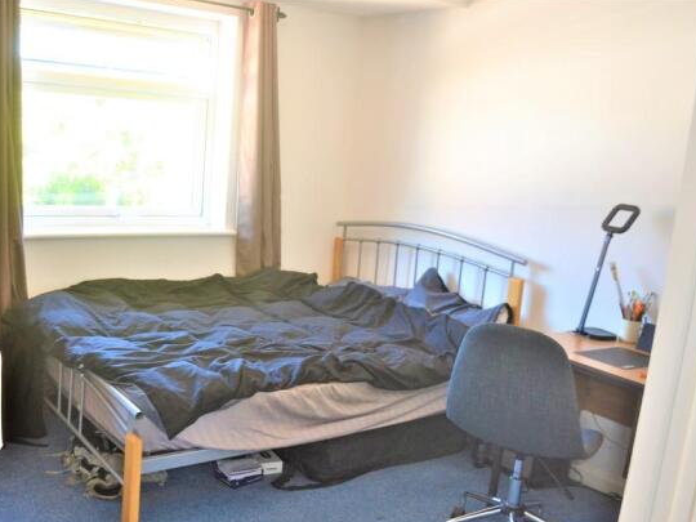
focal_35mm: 35
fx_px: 704
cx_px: 291
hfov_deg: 52.4
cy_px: 278
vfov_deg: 40.7
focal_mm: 20
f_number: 3.8
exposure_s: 1/60
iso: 720
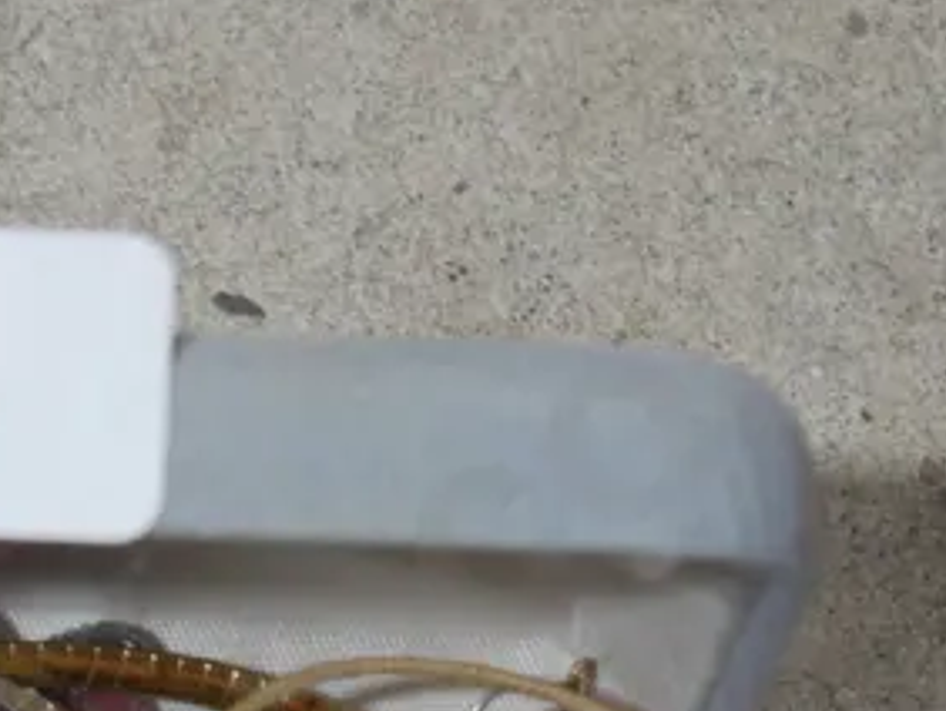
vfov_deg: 5.9
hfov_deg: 7.9
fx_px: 6756
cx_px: -369
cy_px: 1186
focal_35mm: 247
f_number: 5.4
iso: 640
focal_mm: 34
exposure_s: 1/80
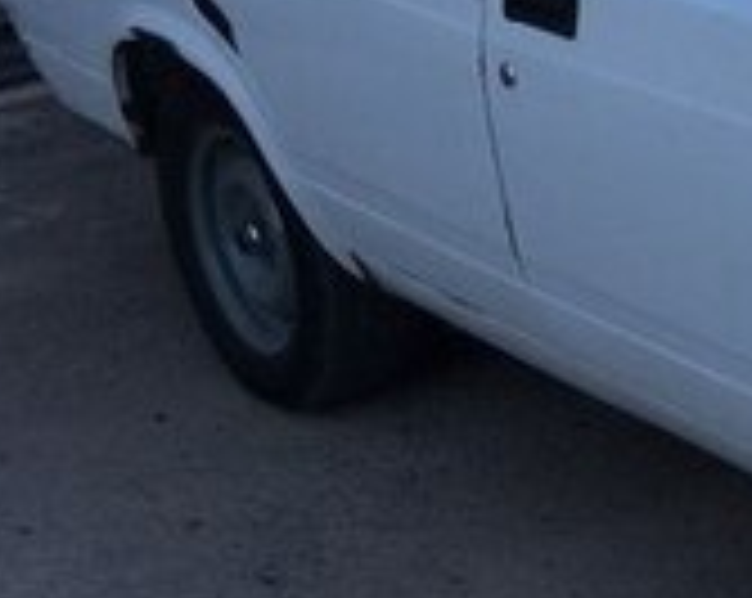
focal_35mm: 112
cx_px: 1342
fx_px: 2488
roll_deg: +3.8
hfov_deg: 15.0
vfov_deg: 13.6
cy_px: 74
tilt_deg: -17.1
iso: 40
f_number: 2.2
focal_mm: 4.15
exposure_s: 1/60
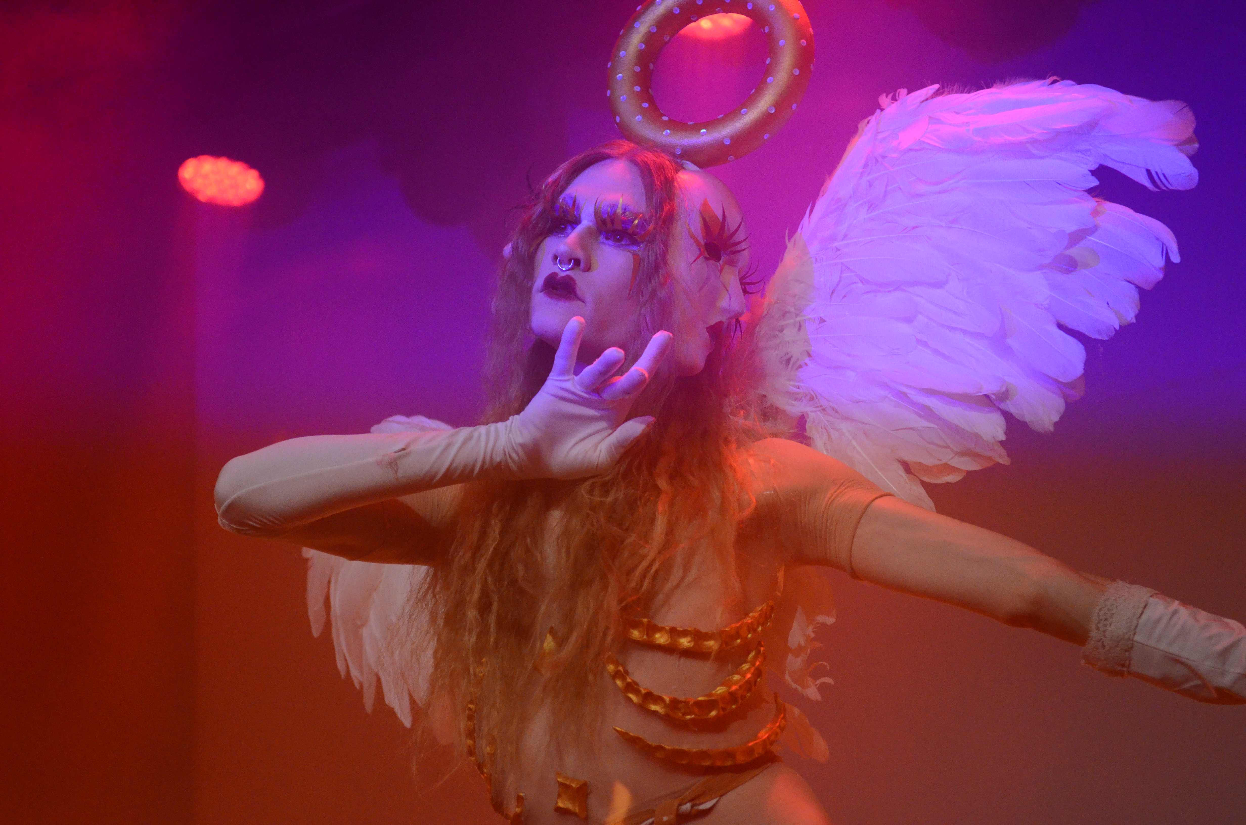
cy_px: 412
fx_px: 2850
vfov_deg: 16.5
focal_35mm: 82
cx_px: 623
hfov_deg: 24.7
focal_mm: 55
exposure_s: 1/400
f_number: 2.8
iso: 2500
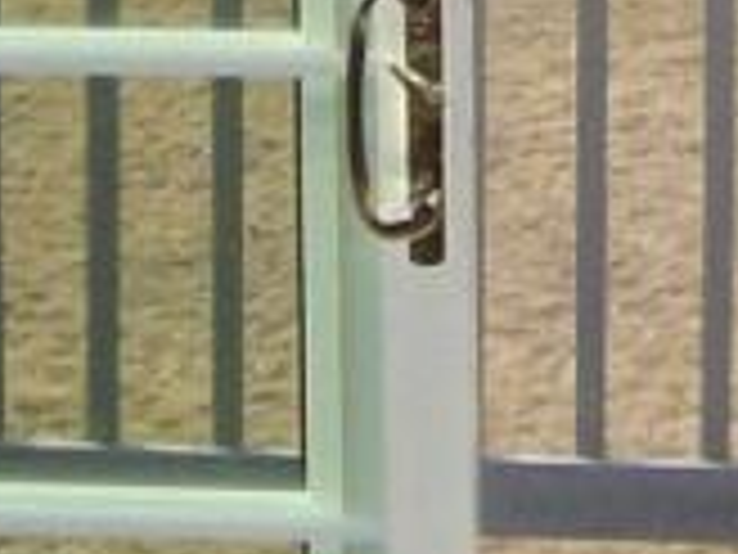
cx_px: 576
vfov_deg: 6.5
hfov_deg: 8.8
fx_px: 4797
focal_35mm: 225
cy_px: -243
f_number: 2.8
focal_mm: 6
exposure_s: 1/927
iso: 200
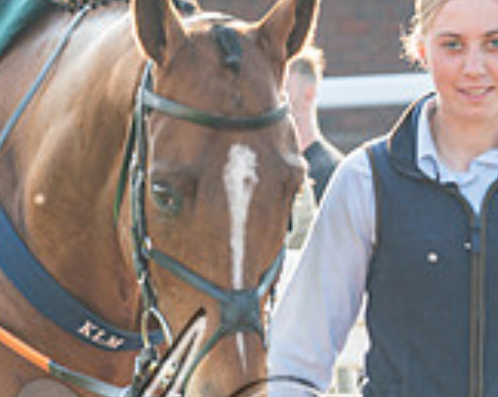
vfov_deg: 2.5
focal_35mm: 630
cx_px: 286
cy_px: 198
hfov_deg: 3.1
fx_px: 9269
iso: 200
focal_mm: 135
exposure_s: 1/320
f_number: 5
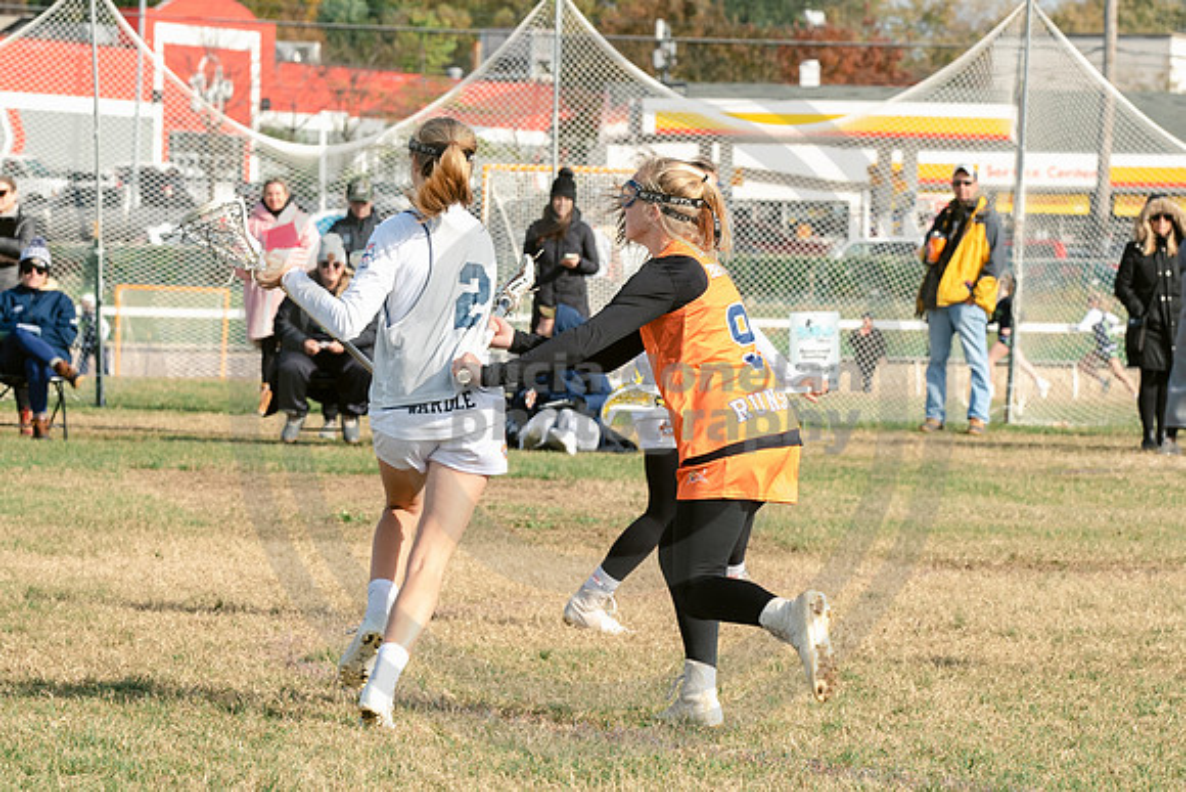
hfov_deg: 7.3
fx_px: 9328
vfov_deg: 4.9
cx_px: 629
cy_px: 472
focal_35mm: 283
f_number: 7.1
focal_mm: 122
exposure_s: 1/800
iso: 250
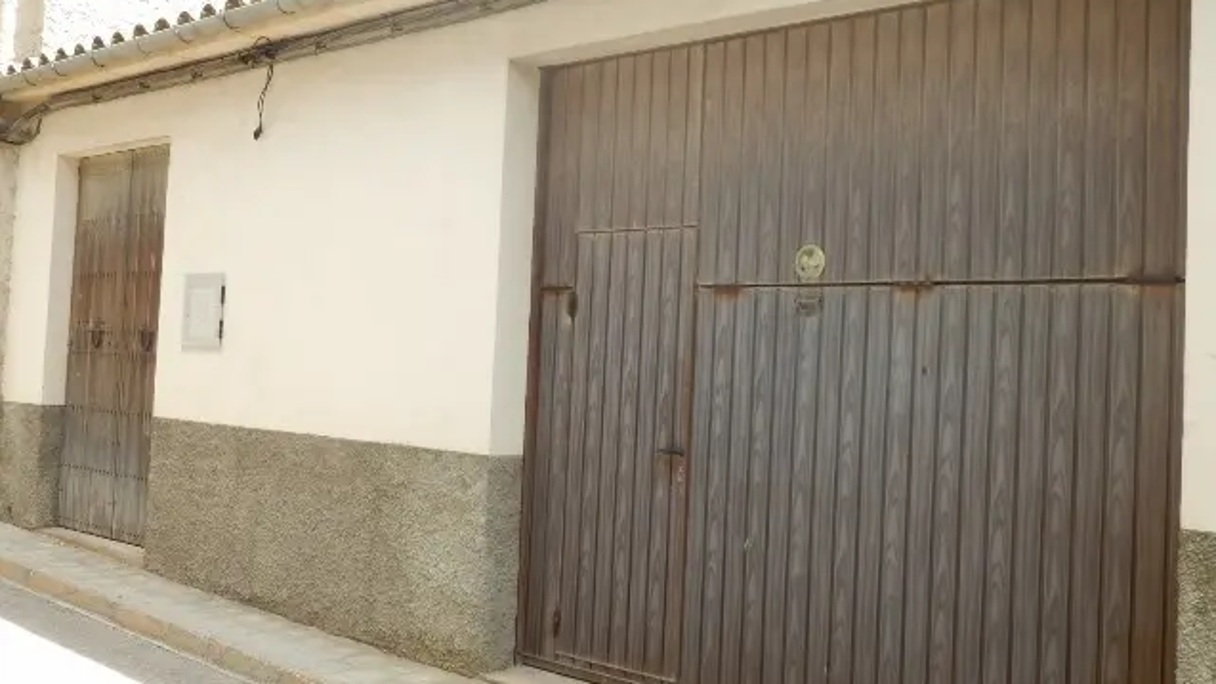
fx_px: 1483
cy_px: 310
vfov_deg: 25.9
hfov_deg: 44.6
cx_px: 609
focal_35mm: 46
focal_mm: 7.4
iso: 80
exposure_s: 1/125
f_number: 4
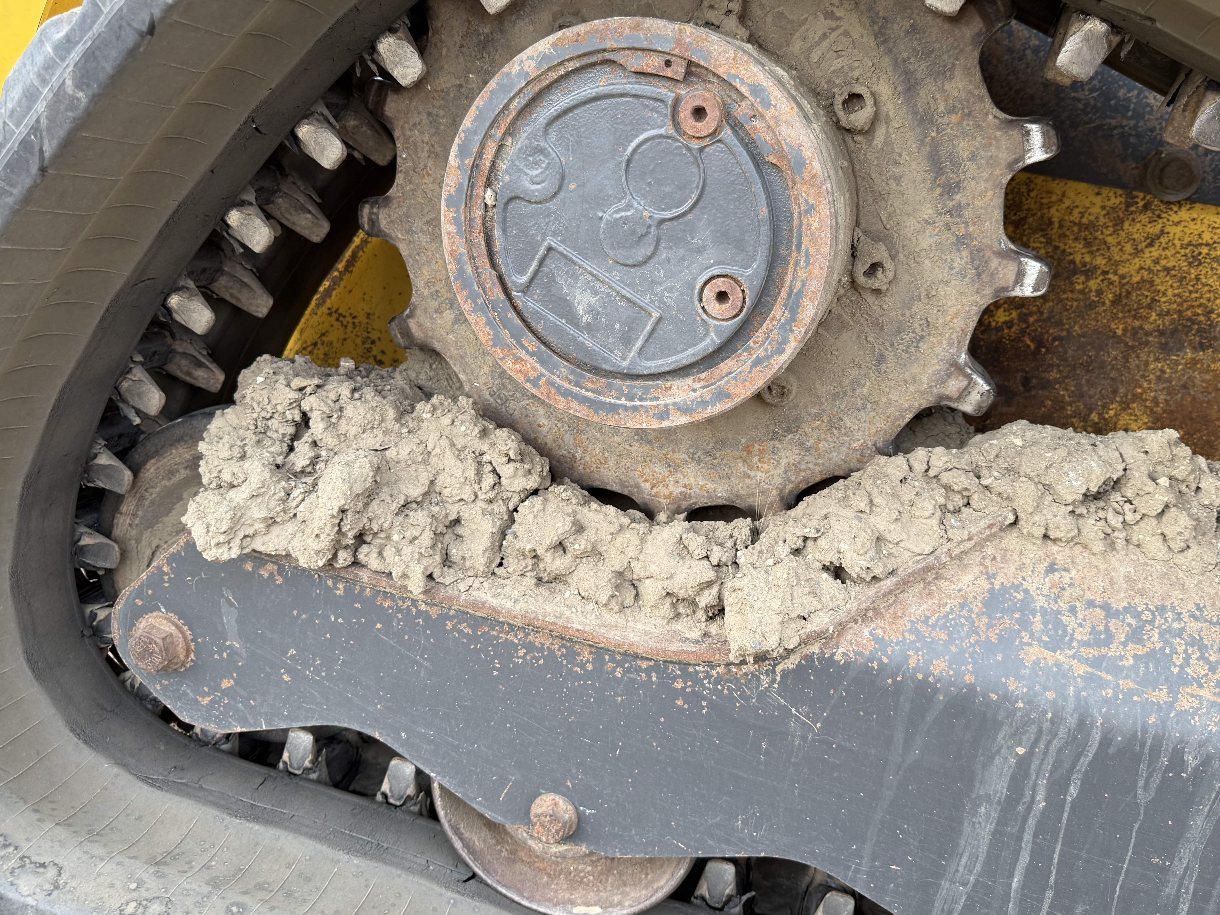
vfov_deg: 48.1
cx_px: 688
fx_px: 1022
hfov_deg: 61.4
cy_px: 395
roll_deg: -10.6
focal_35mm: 29
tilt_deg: -18.6
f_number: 1.78
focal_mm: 6.76
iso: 80
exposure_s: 1/121
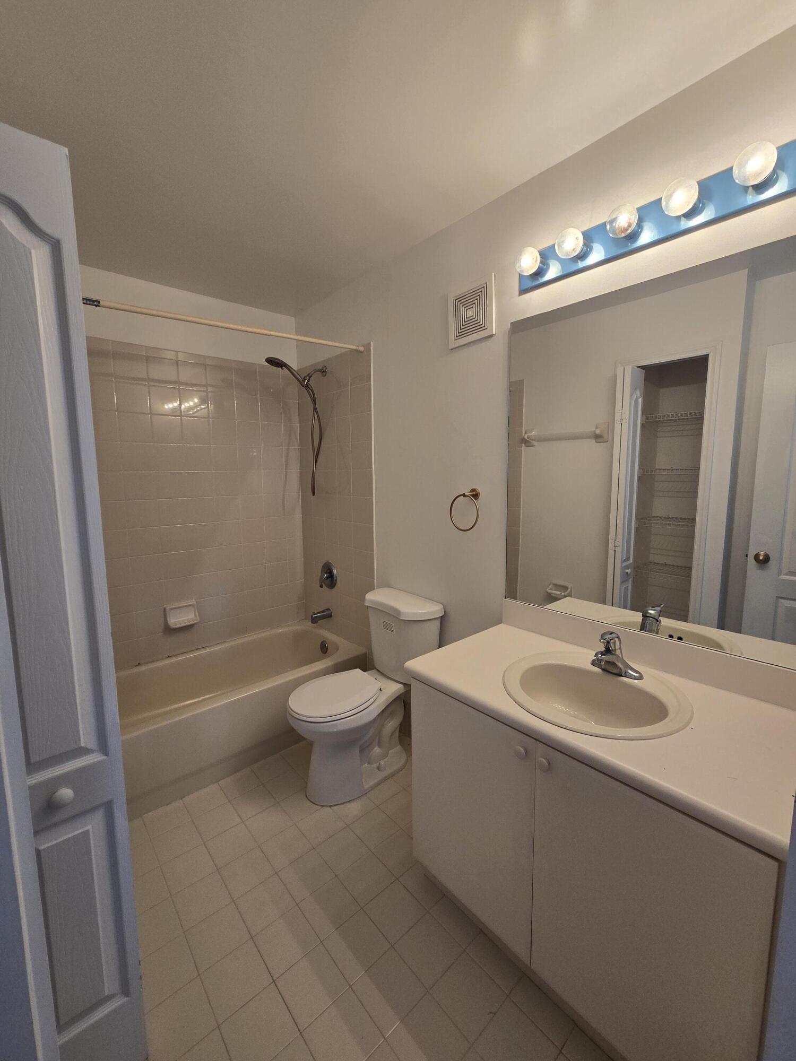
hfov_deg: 89.9
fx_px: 399
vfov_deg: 106.2
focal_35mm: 13
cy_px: 530
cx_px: 398
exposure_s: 1/60
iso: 80
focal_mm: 2.2
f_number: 2.2
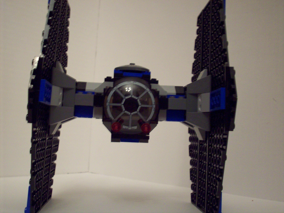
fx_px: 377
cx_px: 142
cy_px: 106
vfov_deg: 31.5
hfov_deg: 41.2
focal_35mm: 46
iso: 160
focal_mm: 7.6
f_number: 3.1
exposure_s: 1/9.66
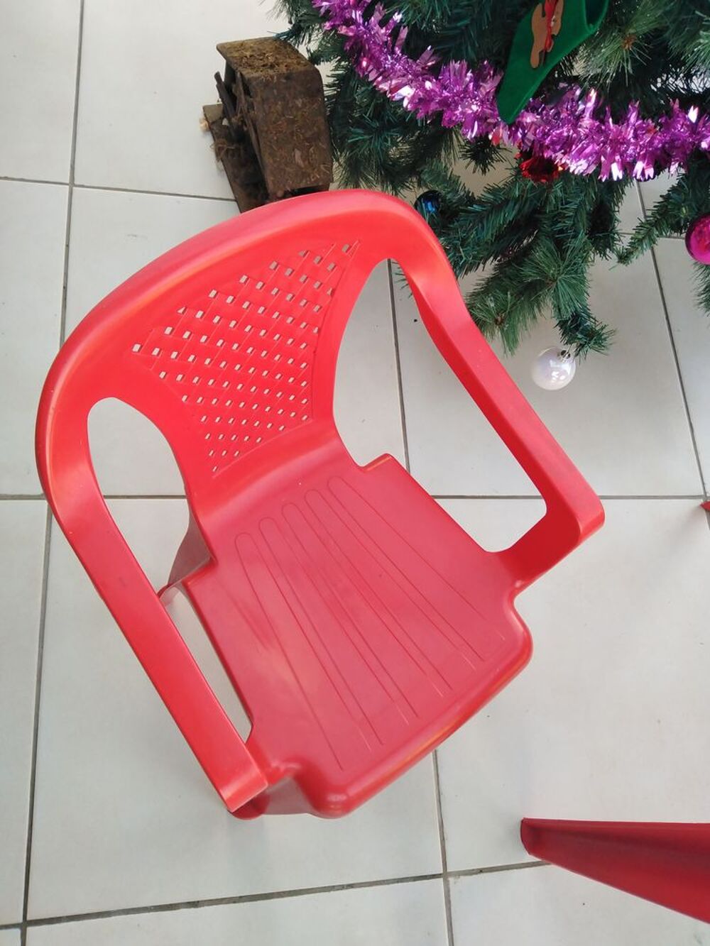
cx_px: 355
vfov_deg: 67.3
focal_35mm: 26
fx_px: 711
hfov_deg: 53.1
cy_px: 473
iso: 184
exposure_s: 1/120
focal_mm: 3.59
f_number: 1.8
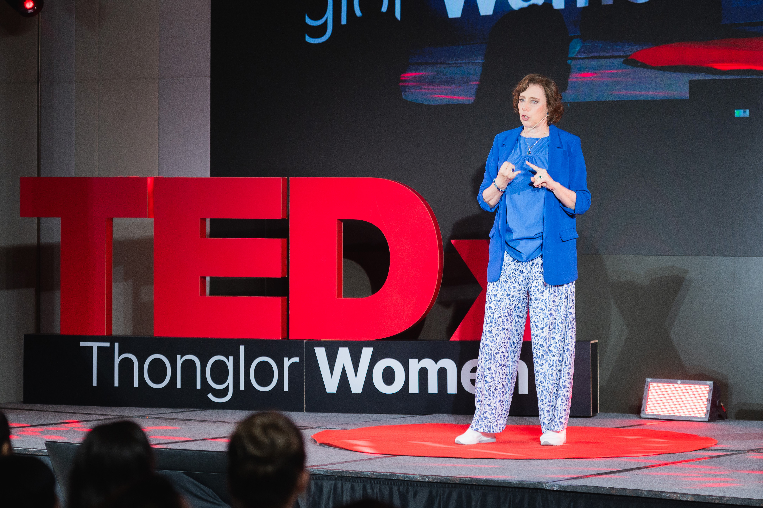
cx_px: 382
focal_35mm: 127
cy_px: 254
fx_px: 2691
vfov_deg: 10.8
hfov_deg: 16.1
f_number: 2.8
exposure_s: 1/250
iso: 500
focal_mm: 85
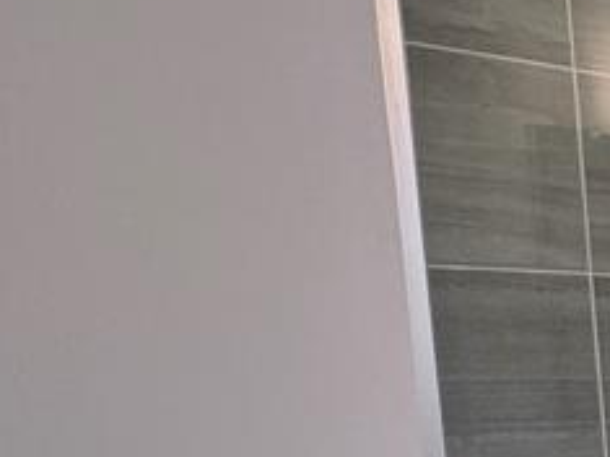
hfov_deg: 19.8
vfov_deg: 22.7
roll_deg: +1.6
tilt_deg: -6.9
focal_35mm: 61
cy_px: 499
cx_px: 1176
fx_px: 1074
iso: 160
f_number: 2.2
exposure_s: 1/120
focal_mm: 2.22
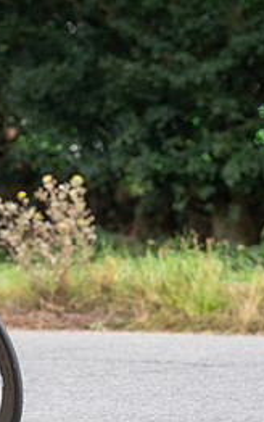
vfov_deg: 6.9
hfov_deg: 4.3
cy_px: 157
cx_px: -126
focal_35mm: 305
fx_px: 3507
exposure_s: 1/1000
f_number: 4
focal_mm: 135
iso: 500
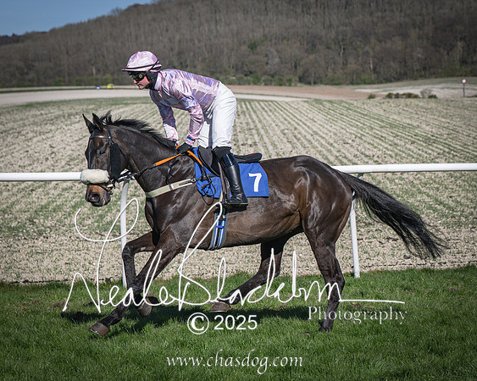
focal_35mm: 136
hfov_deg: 14.2
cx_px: 258
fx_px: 1916
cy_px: 198
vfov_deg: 11.4
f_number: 4
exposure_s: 1/3200
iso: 200
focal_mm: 70
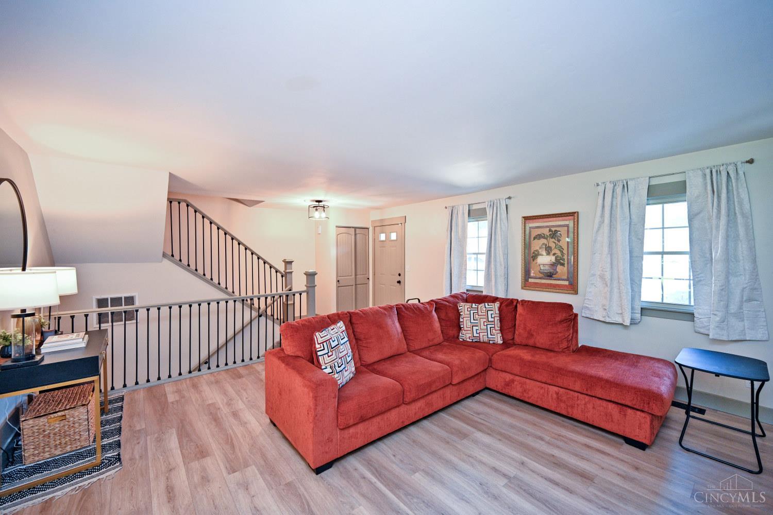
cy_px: 258
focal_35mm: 14
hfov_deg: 104.3
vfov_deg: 81.2
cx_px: 386
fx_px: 301
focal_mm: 14
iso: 1000
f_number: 4
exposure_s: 1/60
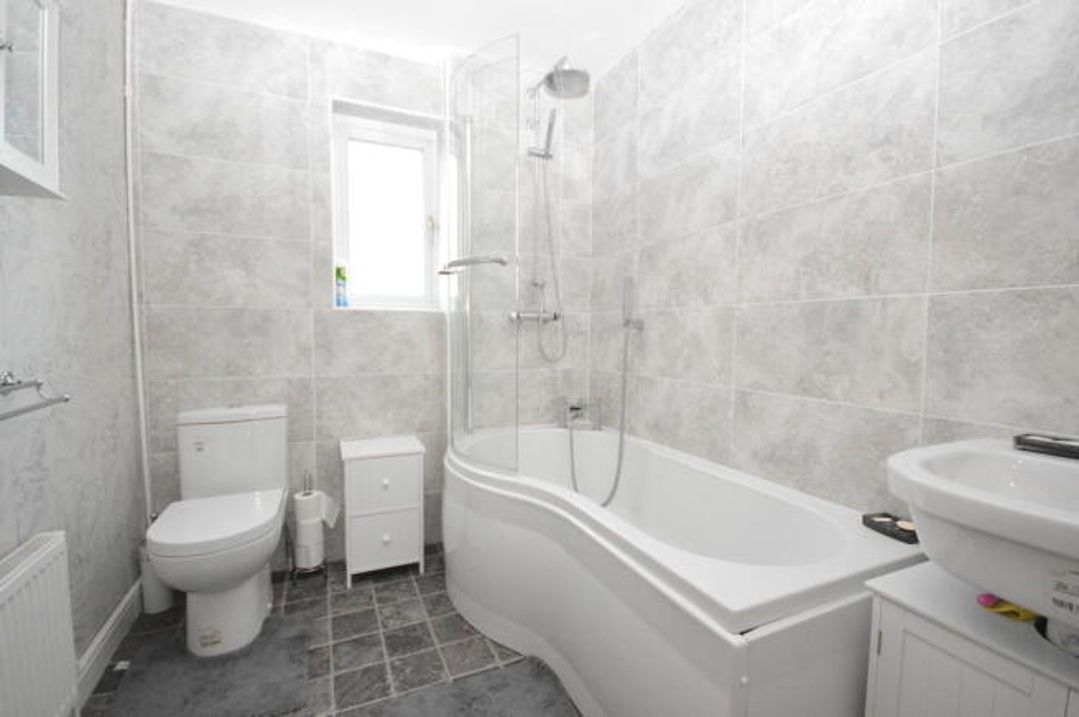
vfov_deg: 77.2
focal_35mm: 15
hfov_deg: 100.4
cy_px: 358
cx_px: 540
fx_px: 449
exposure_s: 1/60
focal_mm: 10
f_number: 4
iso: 3200
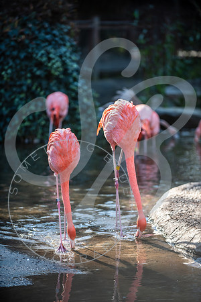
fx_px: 1298
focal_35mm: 155
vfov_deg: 13.2
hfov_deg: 8.9
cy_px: 151
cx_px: 100
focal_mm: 155
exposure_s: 1/400
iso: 200
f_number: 2.8
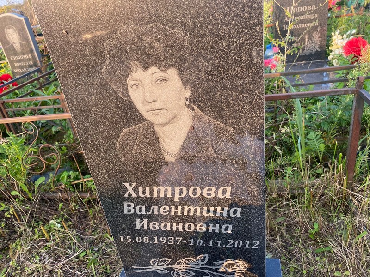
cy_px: 138
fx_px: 278
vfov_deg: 53.1
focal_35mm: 26
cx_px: 185
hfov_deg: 67.3
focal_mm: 4.25
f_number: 1.8
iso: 32
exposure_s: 1/222
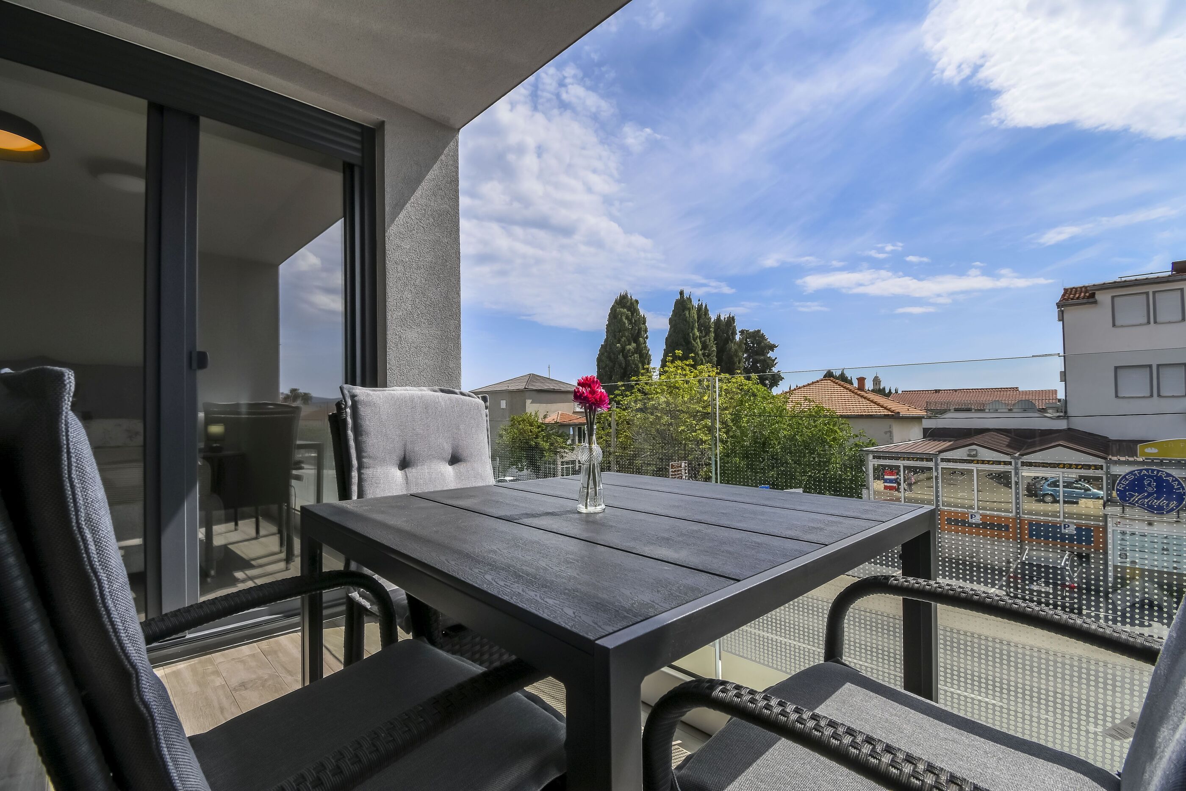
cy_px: 396
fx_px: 494
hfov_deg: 100.4
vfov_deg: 77.3
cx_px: 593
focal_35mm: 15
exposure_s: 1/320
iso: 100
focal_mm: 10
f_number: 9
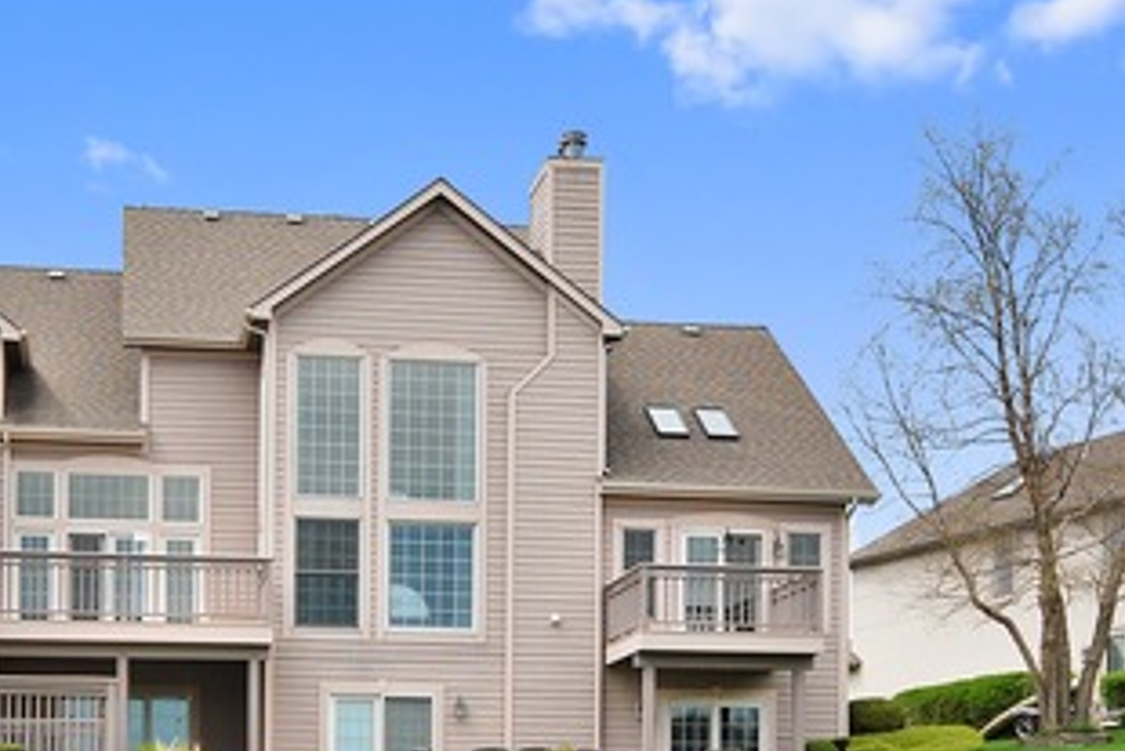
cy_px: 570
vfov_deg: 21.7
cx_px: 370
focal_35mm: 62
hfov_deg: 32.1
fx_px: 1938
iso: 200
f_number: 9
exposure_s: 1/500
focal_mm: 20
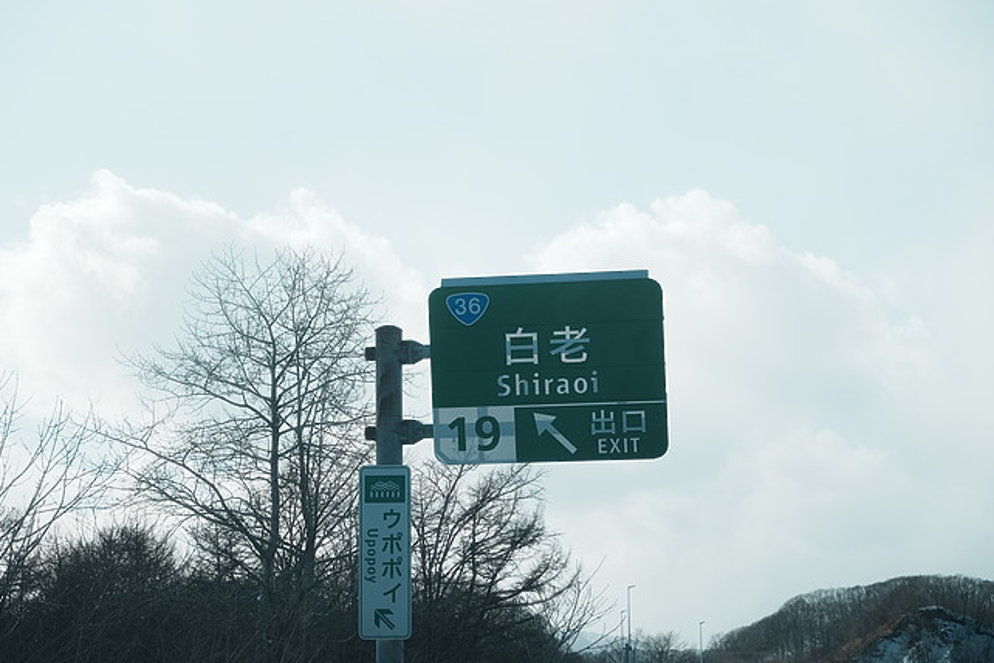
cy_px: 376
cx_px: 491
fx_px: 2347
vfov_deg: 16.1
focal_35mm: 85
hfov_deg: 23.9
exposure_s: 1/8000
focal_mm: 70
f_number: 2.8
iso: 250
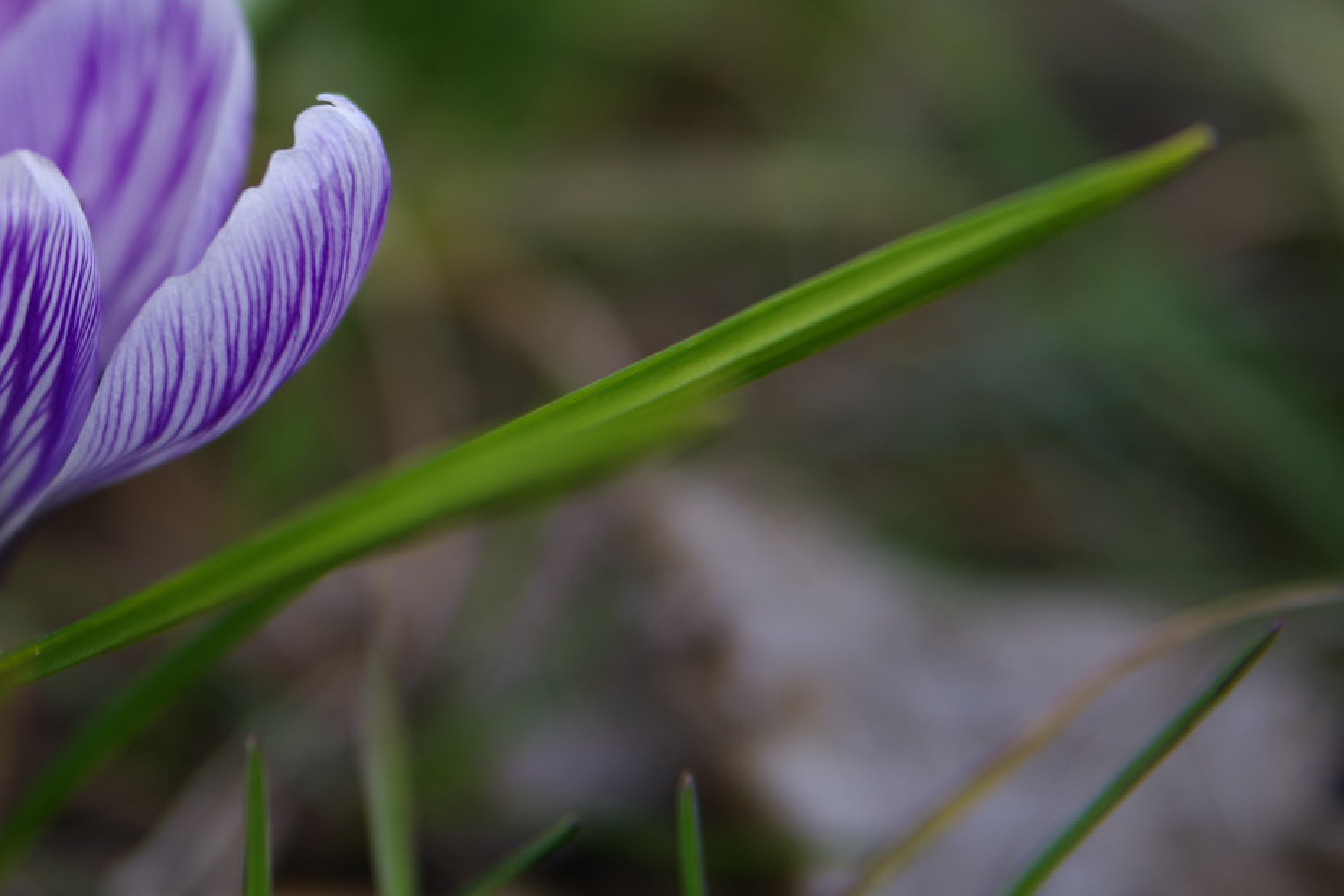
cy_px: 187
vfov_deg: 8.3
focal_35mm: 165
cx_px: 186
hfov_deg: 12.4
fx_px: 6161
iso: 100
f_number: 3.5
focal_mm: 75
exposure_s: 1/80
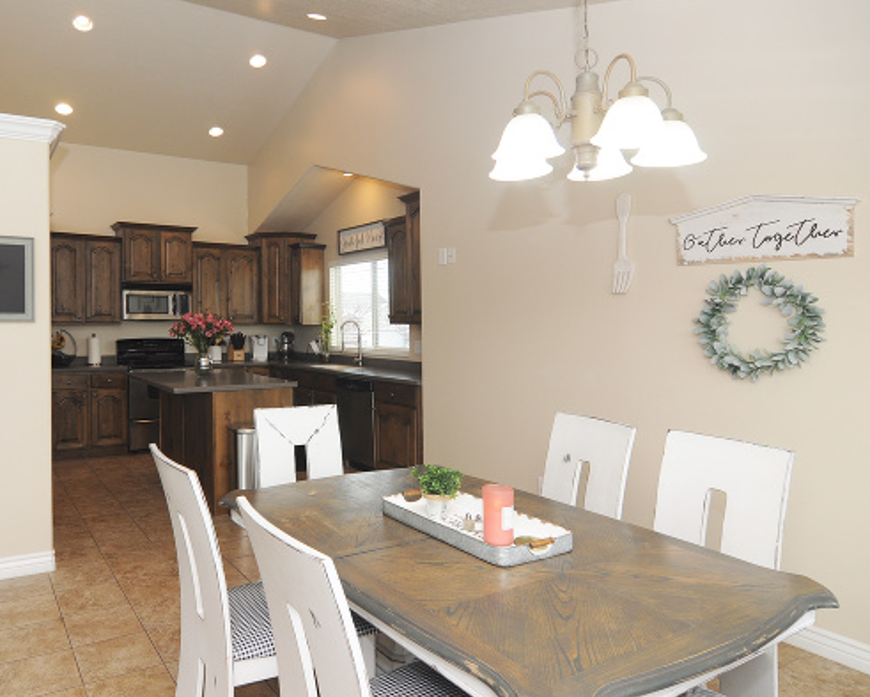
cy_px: 338
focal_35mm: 22
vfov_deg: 63.1
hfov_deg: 73.6
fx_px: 567
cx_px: 319
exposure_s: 1/80
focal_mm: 12
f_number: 4.5
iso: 200
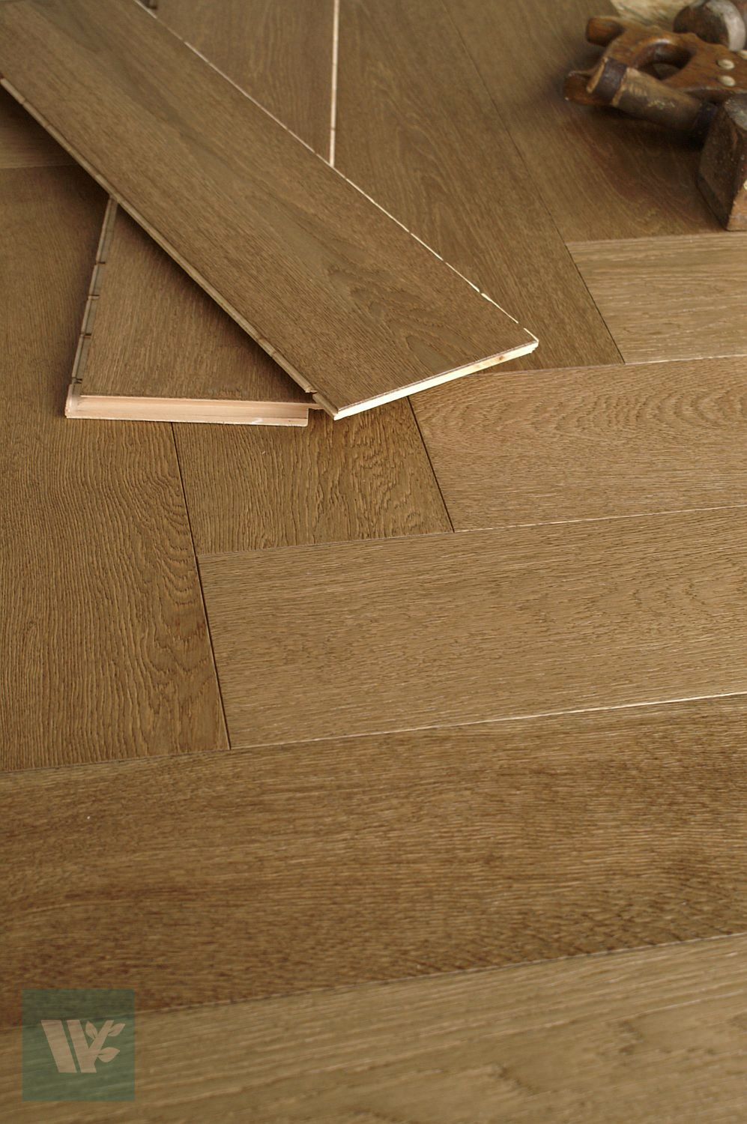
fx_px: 1637
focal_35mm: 52
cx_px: 374
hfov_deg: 25.7
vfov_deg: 37.9
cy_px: 562
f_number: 5.6
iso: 500
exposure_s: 1/80
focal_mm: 35
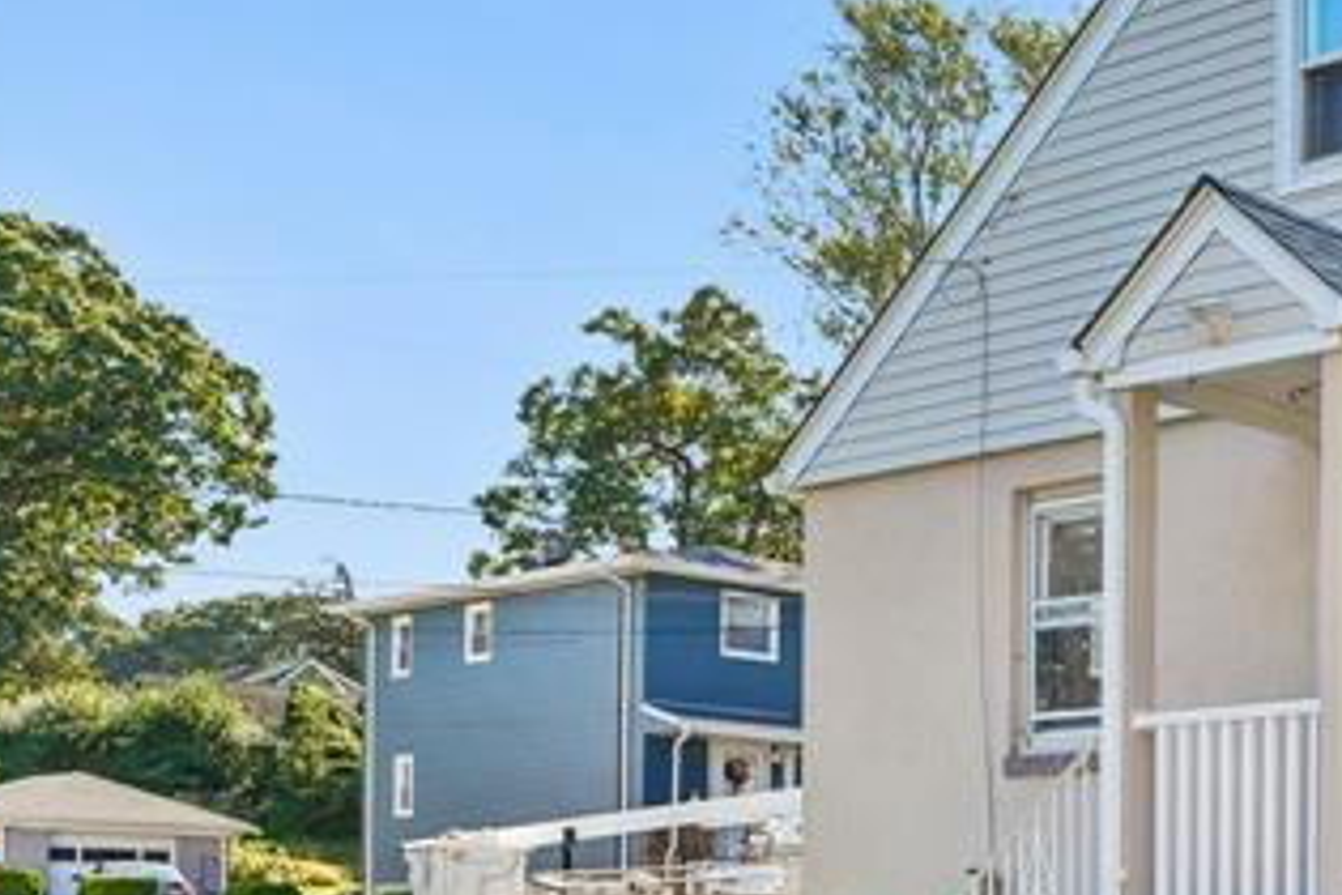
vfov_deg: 24.4
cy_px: 754
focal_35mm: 54
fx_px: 2023
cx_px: 2049
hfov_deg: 26.1
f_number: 8
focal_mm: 16.7
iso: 80
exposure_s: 1/40
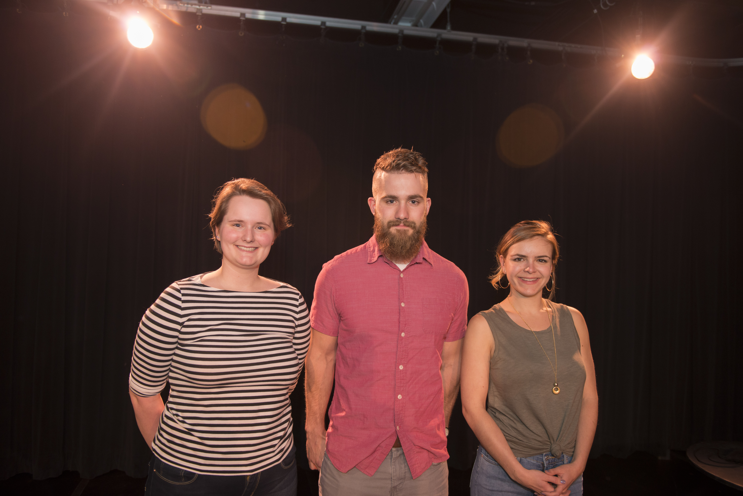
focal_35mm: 29
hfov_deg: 63.6
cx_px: 372
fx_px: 599
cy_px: 248
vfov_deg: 45.0
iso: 800
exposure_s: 1/80
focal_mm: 29
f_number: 2.8
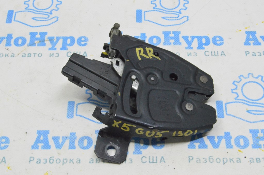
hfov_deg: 33.4
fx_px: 440
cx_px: 132
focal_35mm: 60
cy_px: 88
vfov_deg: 22.6
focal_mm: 40
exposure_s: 1/20
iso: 6400
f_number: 20
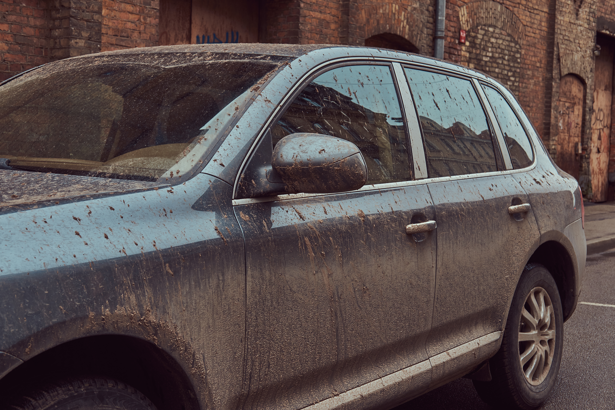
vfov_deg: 25.5
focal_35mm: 53
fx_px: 905
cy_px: 205
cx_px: 308
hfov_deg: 37.5
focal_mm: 35
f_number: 6.4
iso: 320
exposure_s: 1/250
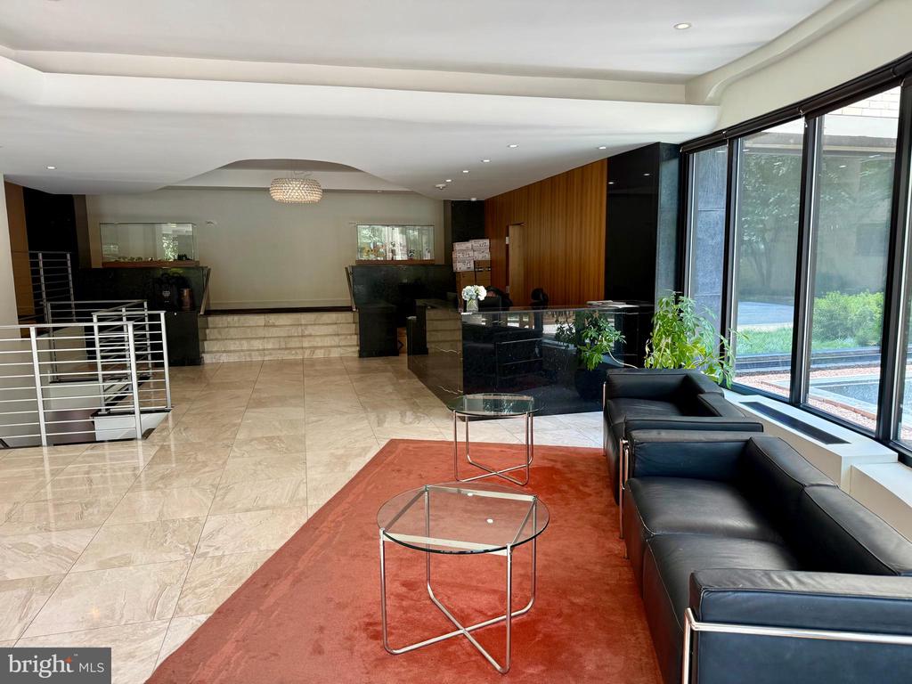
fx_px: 632
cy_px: 342
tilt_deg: -7.3
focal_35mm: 24
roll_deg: +0.7
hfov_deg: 71.6
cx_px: 456
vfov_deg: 56.8
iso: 80
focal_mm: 6.76
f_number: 1.78
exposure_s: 1/121
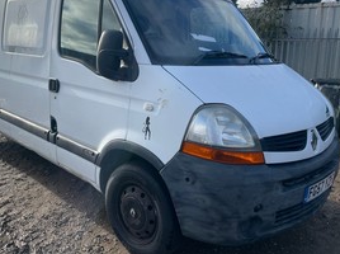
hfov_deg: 53.8
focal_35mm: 34
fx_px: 333
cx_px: 141
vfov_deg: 41.5
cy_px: 103
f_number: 1.6
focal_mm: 4.2
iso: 32
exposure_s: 1/2053
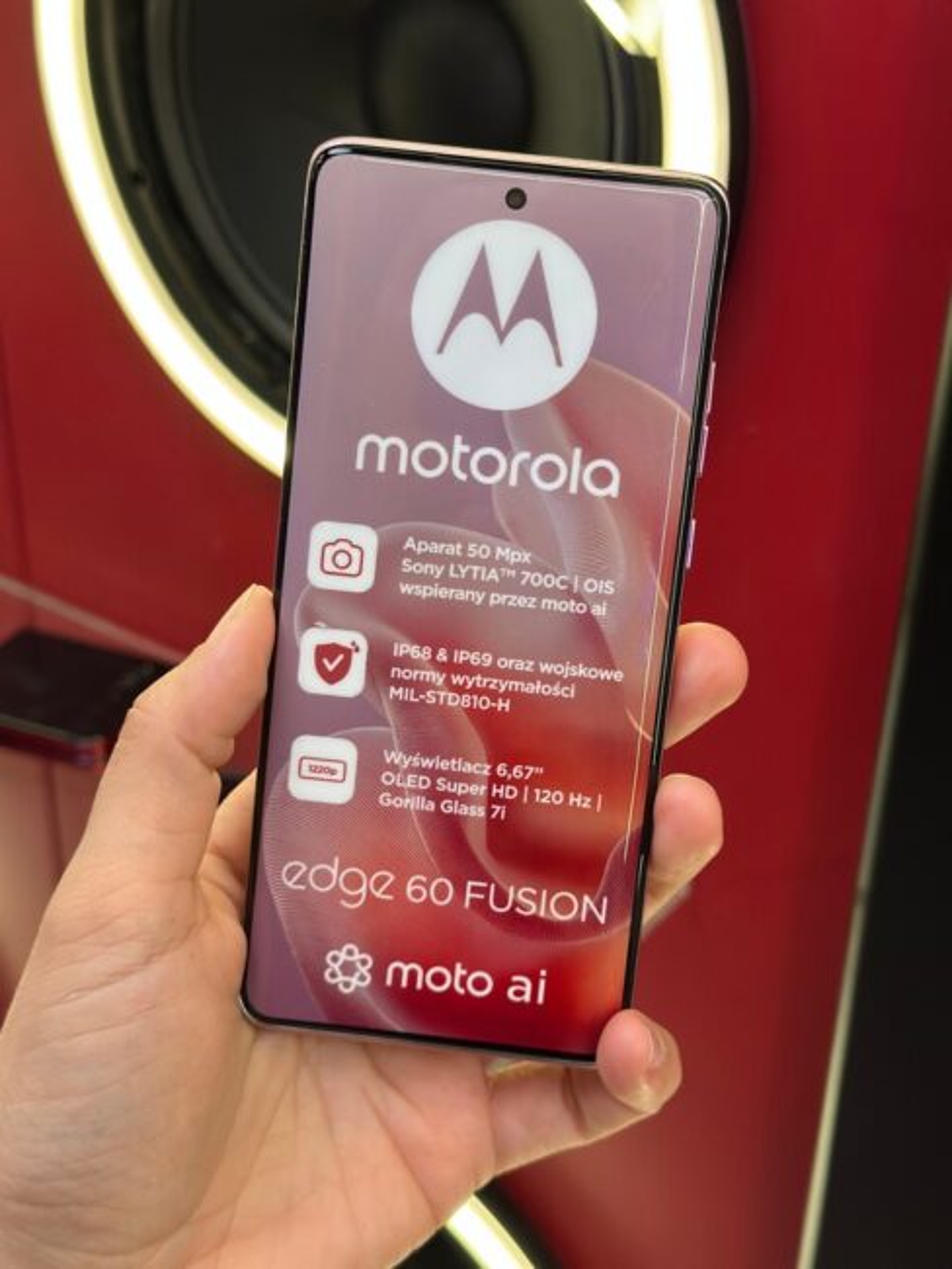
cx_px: 476
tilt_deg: -31.2
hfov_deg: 30.3
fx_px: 1759
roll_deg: -1.7
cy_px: 634
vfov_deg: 39.6
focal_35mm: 48
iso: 320
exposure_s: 1/50
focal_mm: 6.86
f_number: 1.78
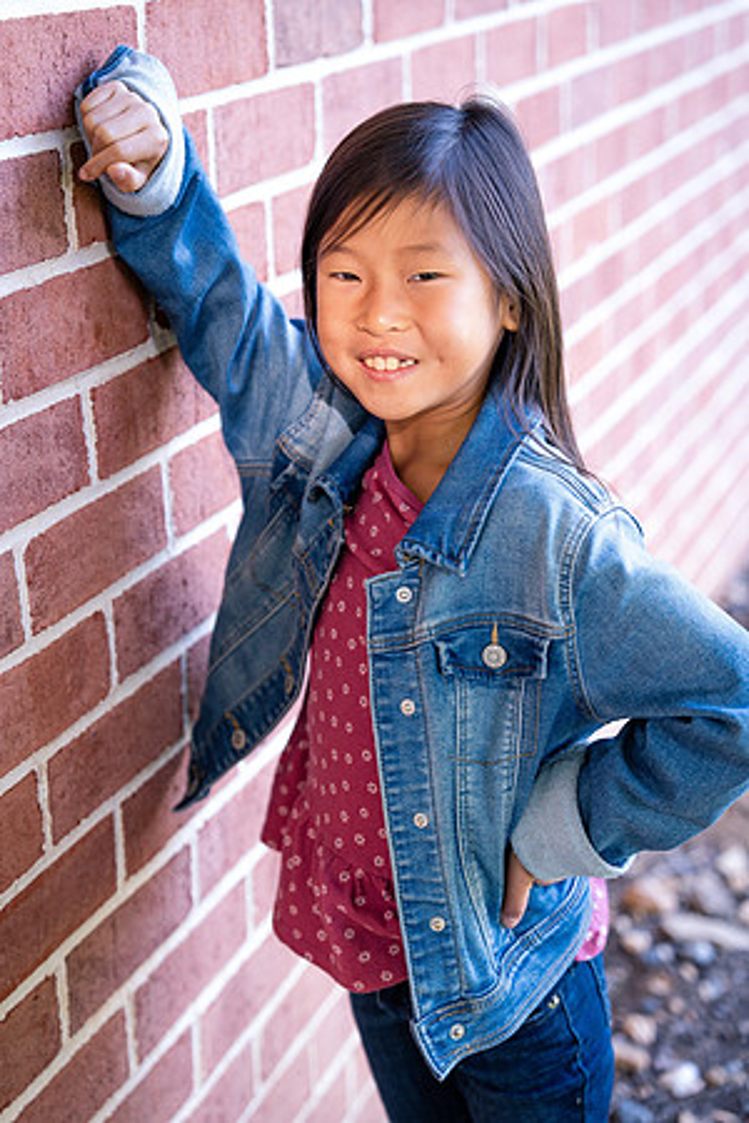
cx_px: 374
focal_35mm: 62
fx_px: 1935
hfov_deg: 21.9
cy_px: 562
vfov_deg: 32.4
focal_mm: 62
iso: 640
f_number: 2.8
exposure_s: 1/125
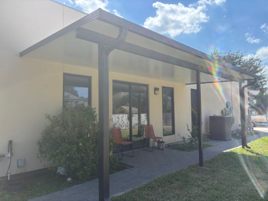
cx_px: 134
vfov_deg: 53.1
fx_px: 201
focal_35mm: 26
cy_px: 100
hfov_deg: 67.3
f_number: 1.6
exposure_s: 1/1912
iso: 50
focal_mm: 5.96
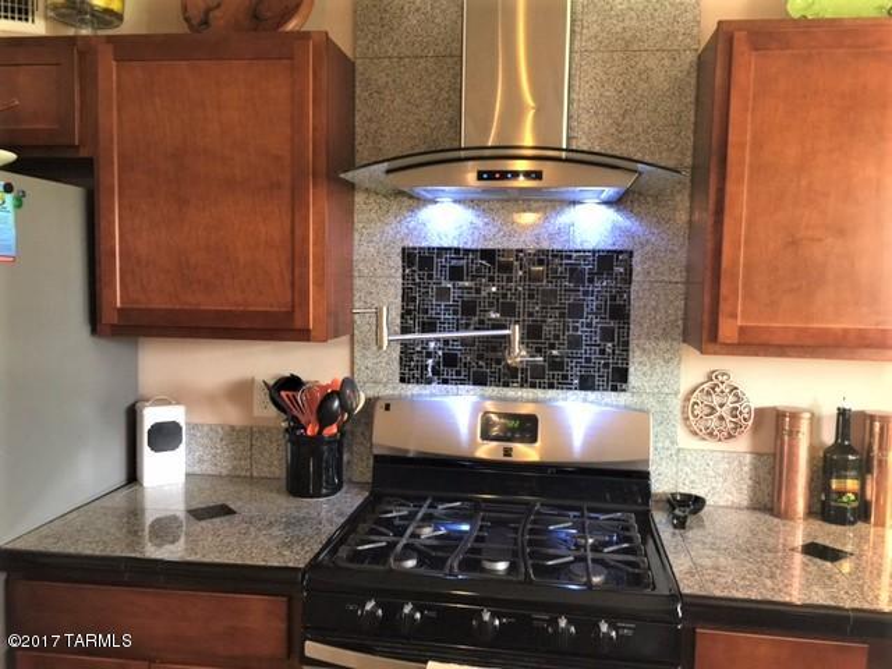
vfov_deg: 48.2
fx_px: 747
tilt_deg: -5.0
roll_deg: -2.1
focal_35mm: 29
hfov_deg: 61.7
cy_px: 334
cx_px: 446
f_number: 2.2
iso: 80
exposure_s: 1/15
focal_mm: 4.15
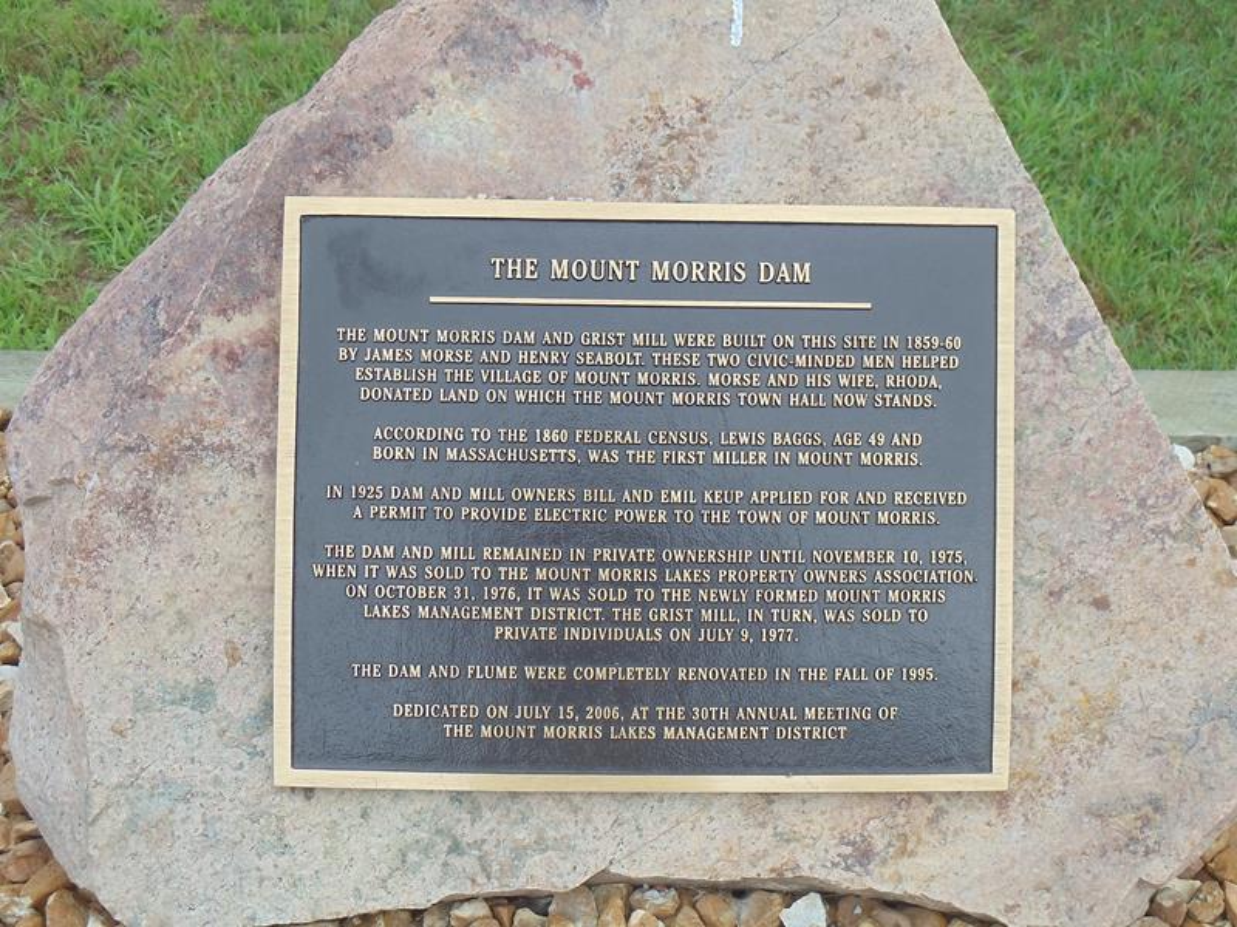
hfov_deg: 26.3
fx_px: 2644
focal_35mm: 74
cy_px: 464
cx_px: 618
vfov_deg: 19.9
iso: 80
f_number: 4.4
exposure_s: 1/160
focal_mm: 10.12
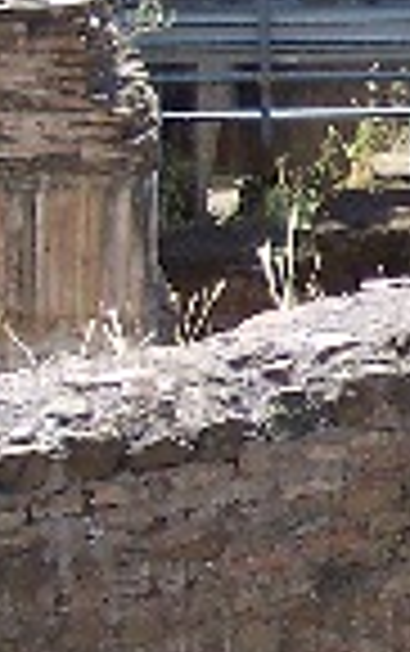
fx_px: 3957
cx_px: 1383
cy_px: 36
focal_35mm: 222
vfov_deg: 9.4
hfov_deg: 5.4
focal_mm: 8
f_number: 2.8
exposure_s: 1/500
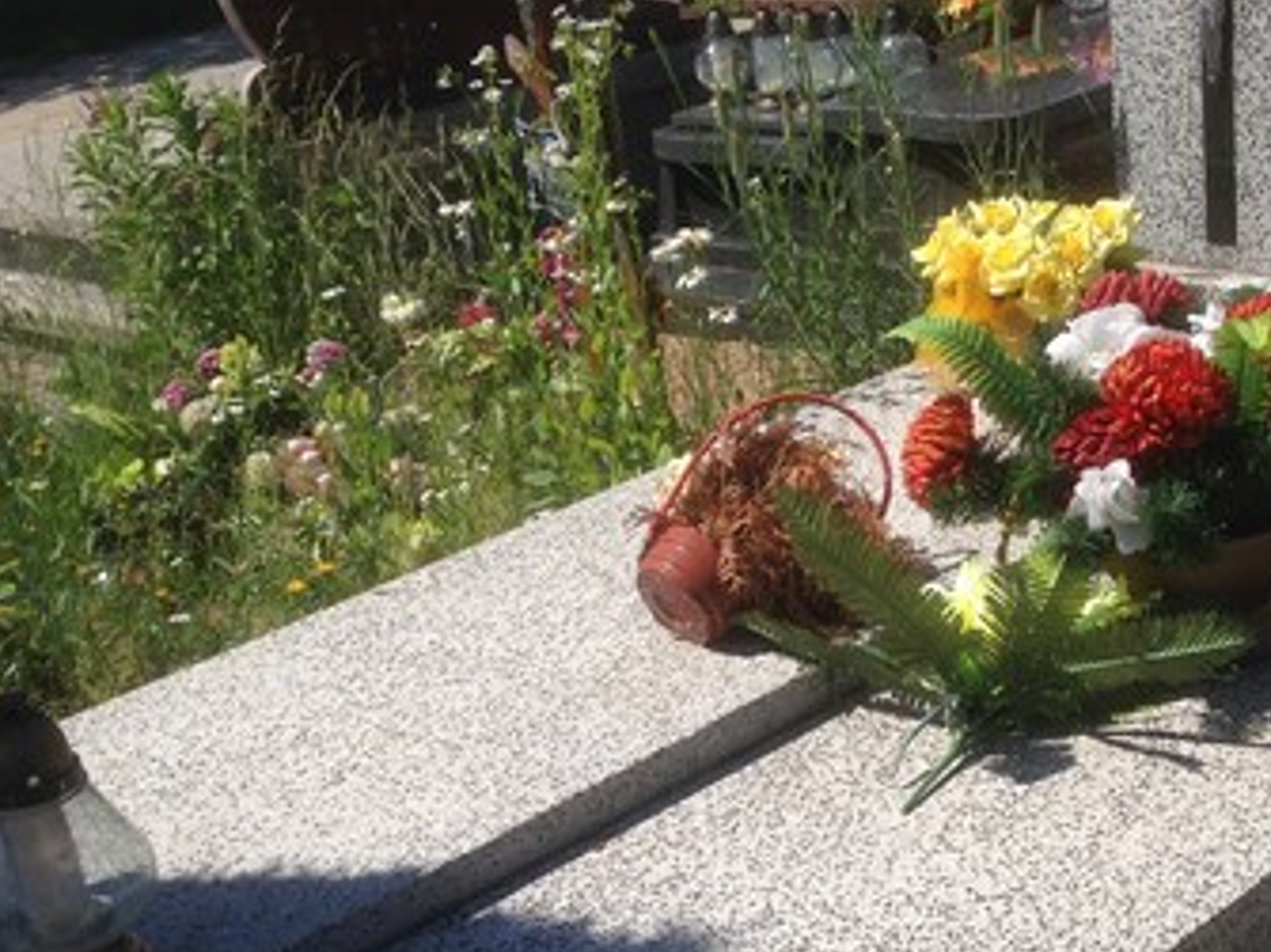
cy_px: 569
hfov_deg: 30.5
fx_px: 2312
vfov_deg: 23.2
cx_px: 838
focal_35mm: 63
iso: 50
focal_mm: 4.12
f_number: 2.4
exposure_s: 1/2088
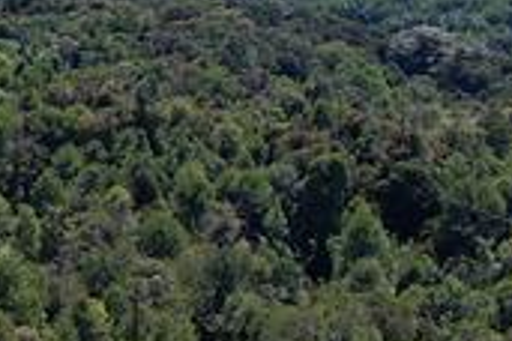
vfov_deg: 7.7
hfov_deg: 9.7
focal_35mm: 176
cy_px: 377
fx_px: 2503
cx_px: -892
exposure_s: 1/2000
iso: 100
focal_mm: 8.38
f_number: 2.8
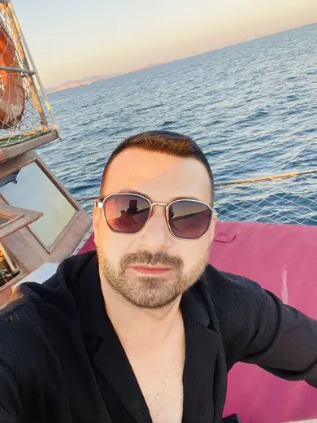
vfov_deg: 60.0
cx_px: 158
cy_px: 212
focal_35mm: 30
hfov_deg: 46.8
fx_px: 366
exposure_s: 1/122
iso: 64
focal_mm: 2.71
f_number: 2.2
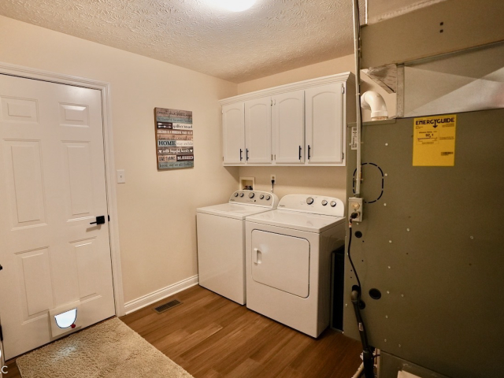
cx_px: 235
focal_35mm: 18
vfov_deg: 71.6
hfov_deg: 87.6
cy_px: 189
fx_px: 262
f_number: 2.8
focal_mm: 16
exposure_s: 1/250
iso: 3200
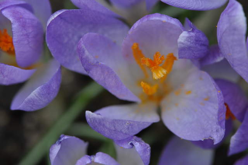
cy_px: 82
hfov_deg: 13.1
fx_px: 1084
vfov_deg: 8.7
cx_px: 124
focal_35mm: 158
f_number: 16
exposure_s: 1/2
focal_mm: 105
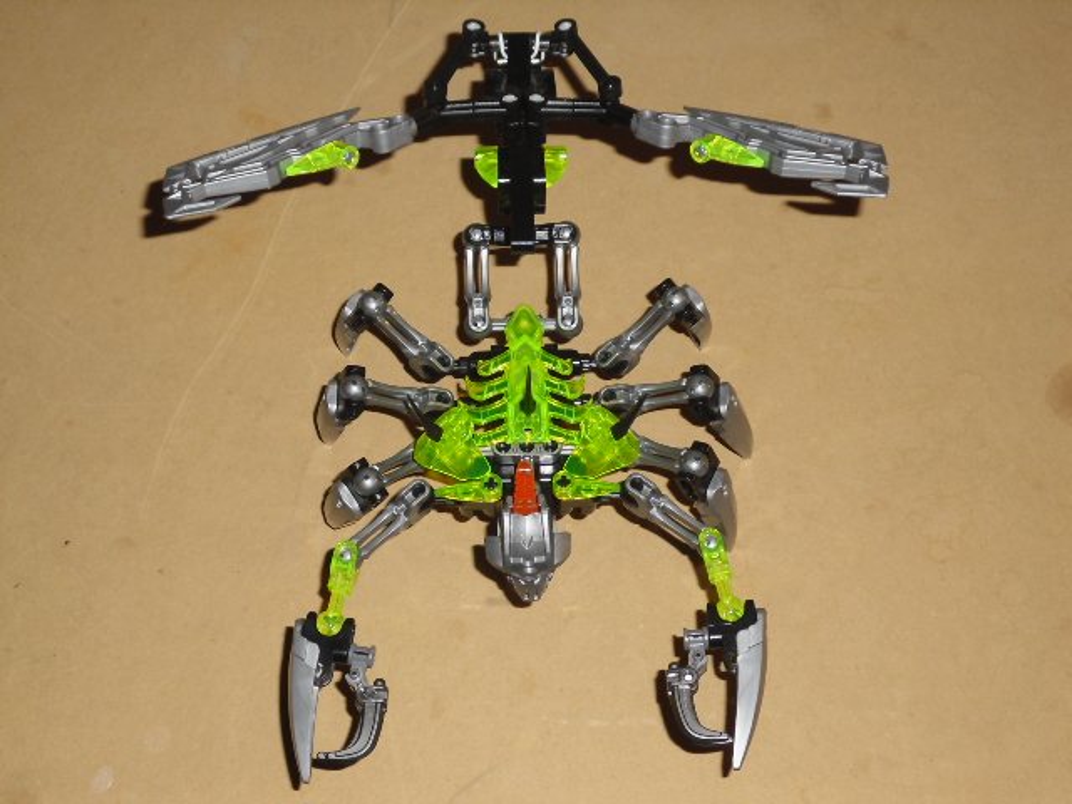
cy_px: 402
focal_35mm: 53
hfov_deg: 36.2
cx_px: 536
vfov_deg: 27.5
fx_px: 1641
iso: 200
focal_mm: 9.4
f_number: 3.8
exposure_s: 1/60
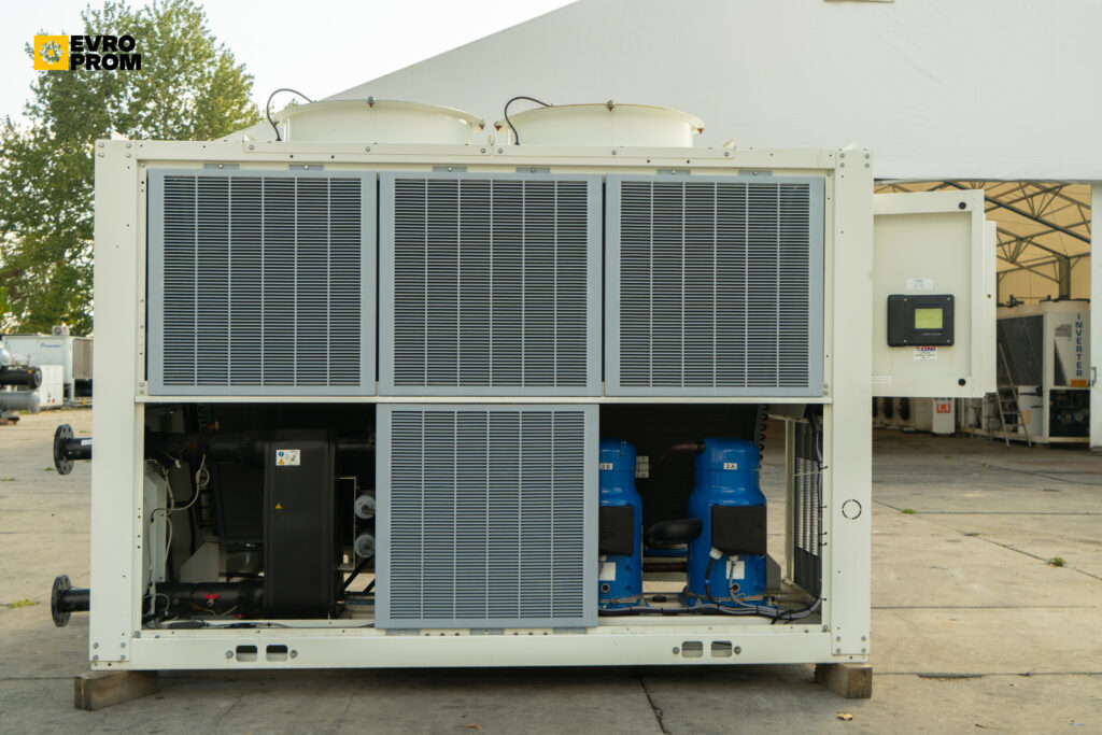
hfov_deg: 49.5
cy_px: 368
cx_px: 551
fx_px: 1194
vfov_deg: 34.2
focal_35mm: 39
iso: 100
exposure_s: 1/60
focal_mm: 39
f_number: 6.3
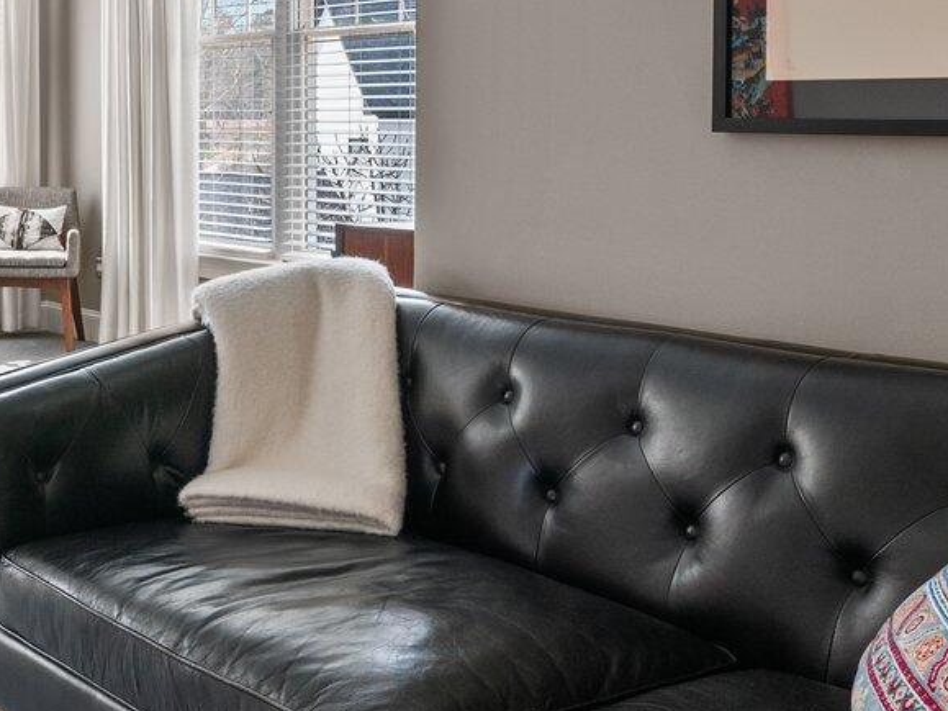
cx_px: -33
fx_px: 1396
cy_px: 182
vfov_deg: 28.2
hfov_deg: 33.7
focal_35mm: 51
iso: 400
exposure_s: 1/20
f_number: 6.3
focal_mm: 15
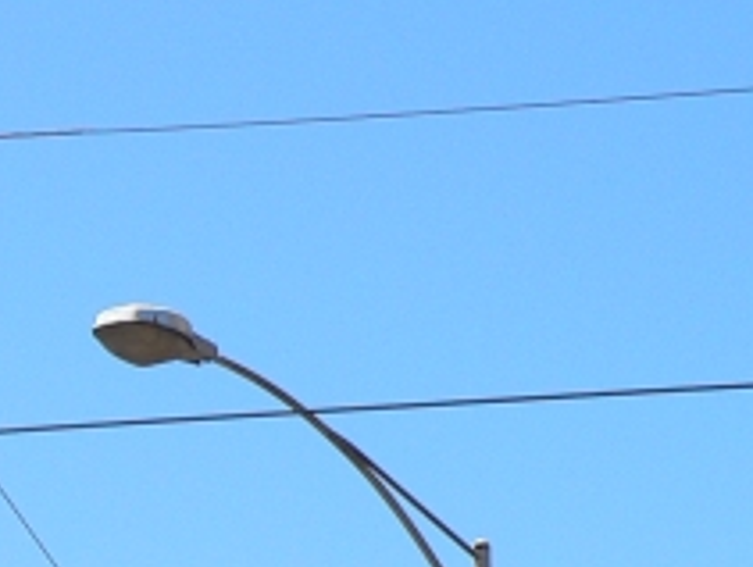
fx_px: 4205
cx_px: -225
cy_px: 1045
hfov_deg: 10.0
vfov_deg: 7.5
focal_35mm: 193
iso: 80
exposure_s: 1/320
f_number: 4.5
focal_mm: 8.6
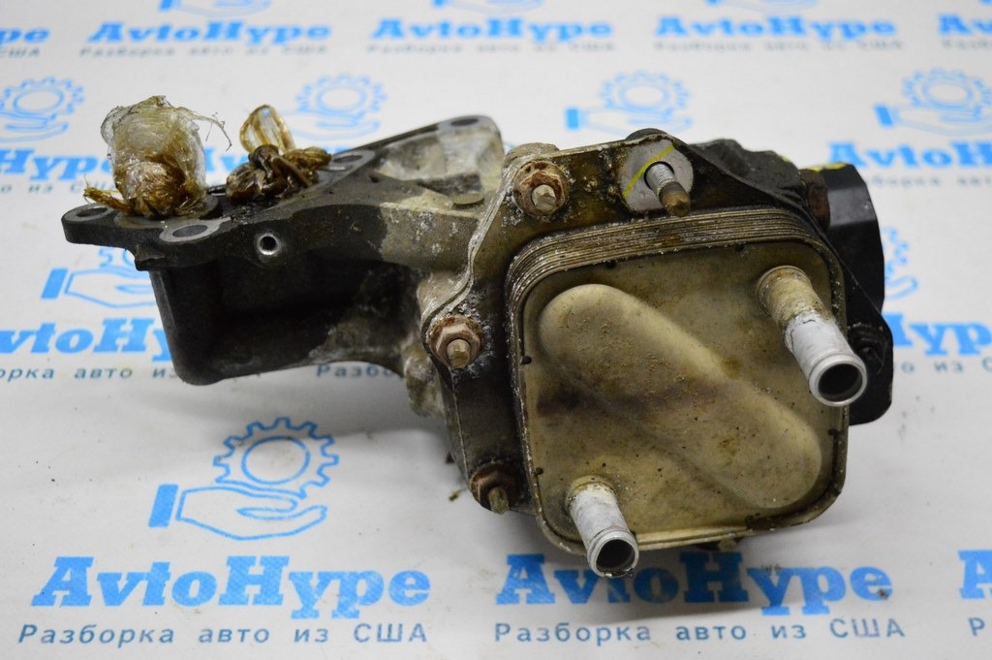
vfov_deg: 26.4
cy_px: 330
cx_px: 496
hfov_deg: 38.9
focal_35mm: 51
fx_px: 1404
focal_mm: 34
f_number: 4.5
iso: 3200
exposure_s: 1/320
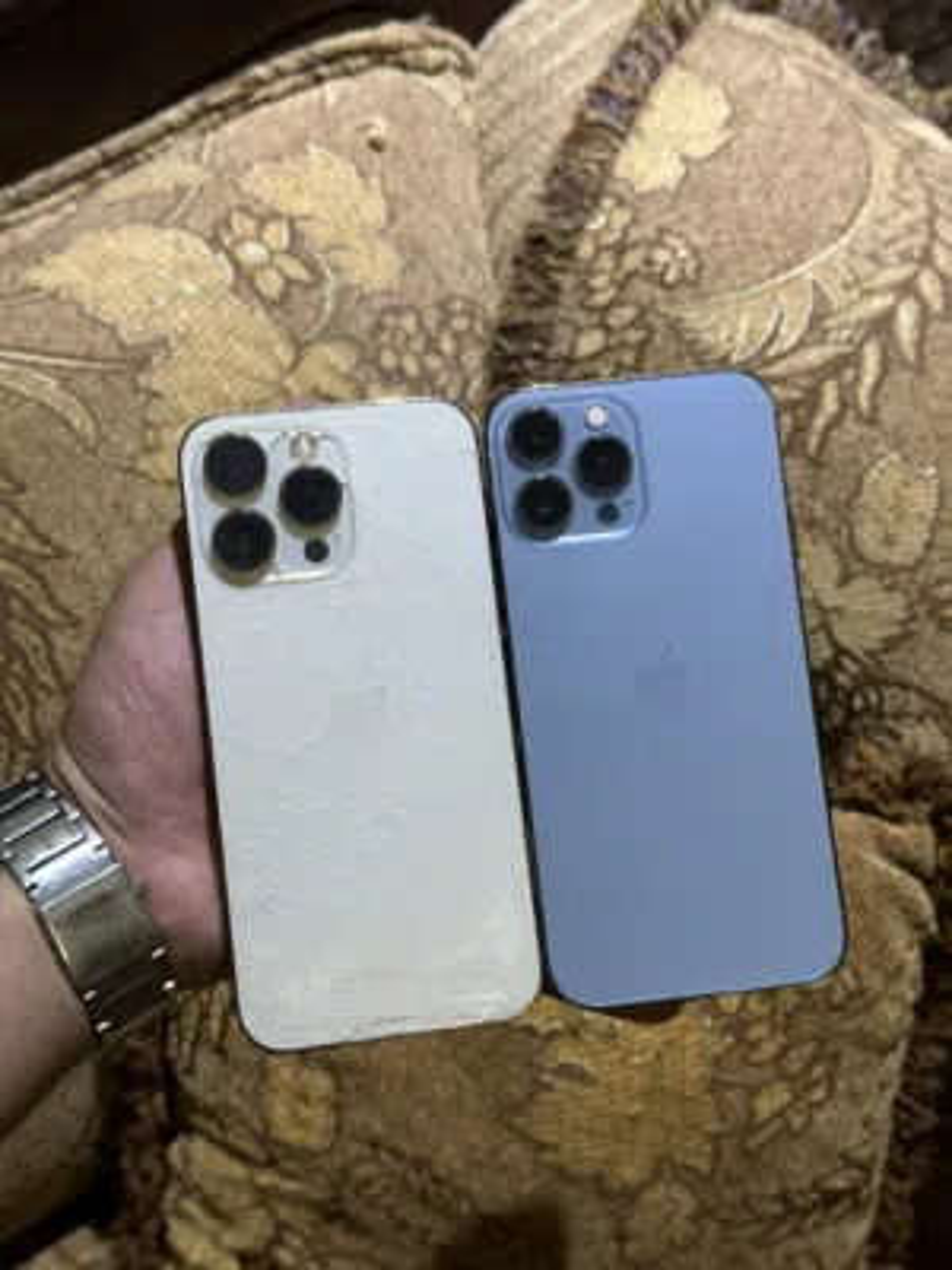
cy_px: 635
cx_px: 476
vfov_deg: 39.7
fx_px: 1760
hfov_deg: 30.3
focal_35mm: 48
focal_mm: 6.86
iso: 250
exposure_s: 1/33
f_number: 1.78
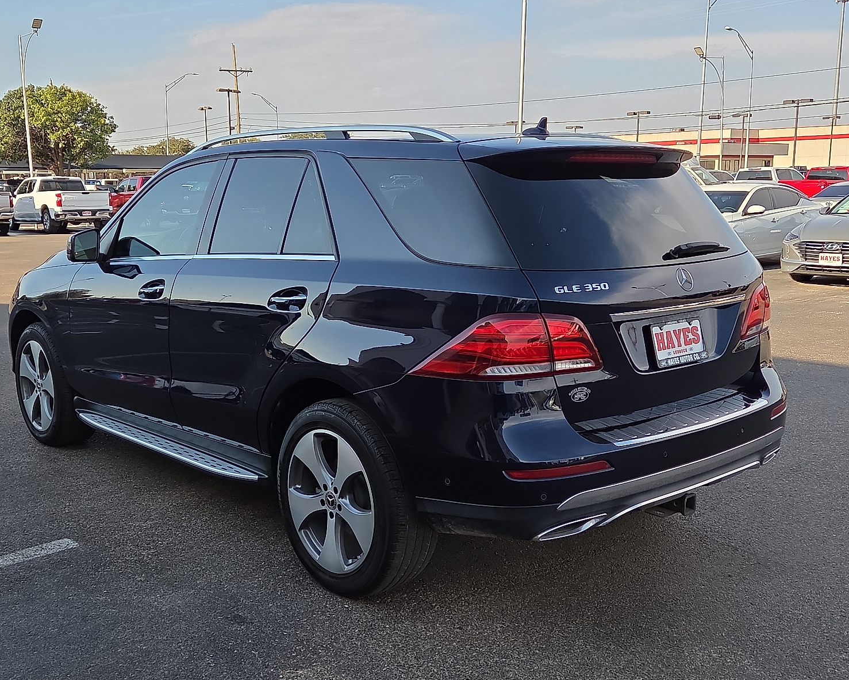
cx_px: 395
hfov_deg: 49.0
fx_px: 930
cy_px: 338
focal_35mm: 37
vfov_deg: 40.1
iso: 25
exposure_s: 1/769
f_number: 1.8
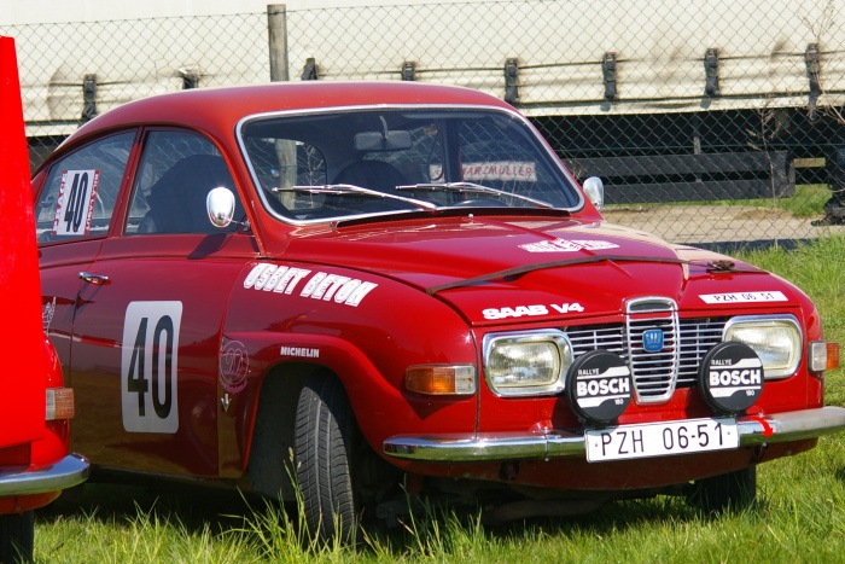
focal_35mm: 192
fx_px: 4507
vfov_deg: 7.2
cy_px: 282
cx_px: 422
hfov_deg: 10.7
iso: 200
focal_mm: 128
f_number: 9.5
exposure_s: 1/500
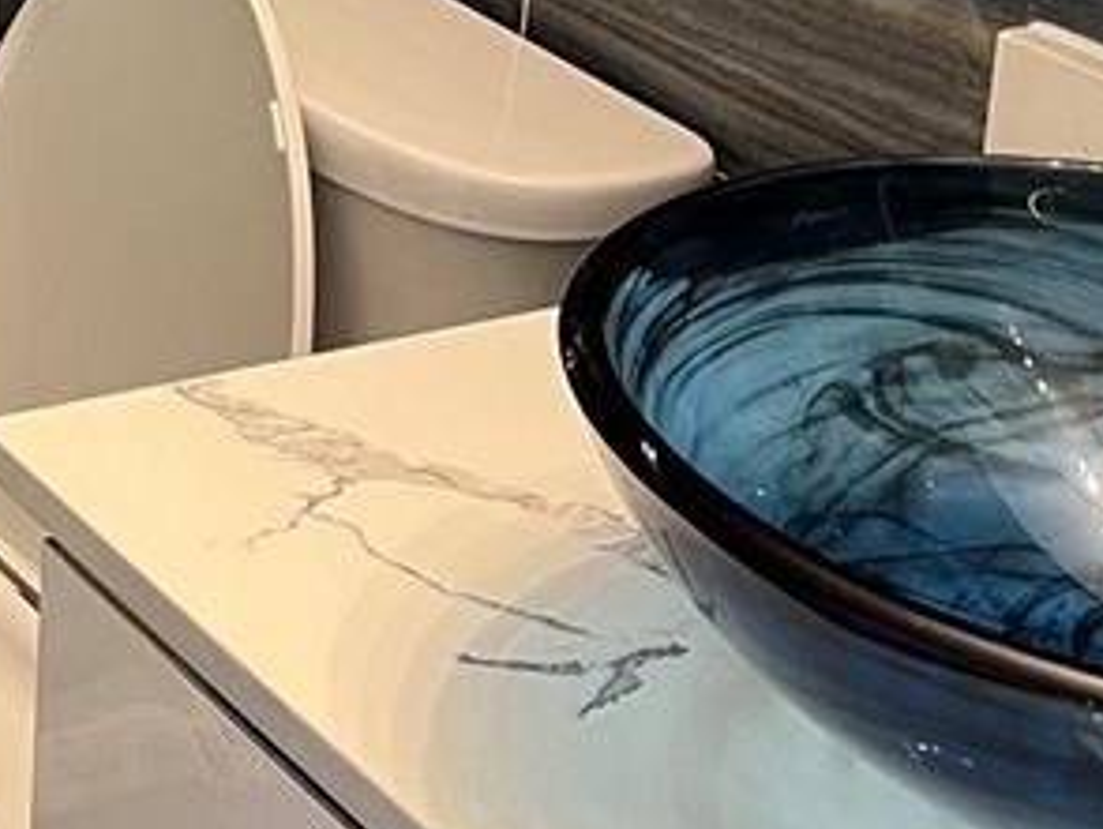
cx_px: -225
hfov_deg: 17.6
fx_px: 3380
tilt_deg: -11.6
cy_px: -428
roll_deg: -2.2
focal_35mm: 106
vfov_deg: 13.2
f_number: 1.5
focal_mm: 5.7
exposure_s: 1/60
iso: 160
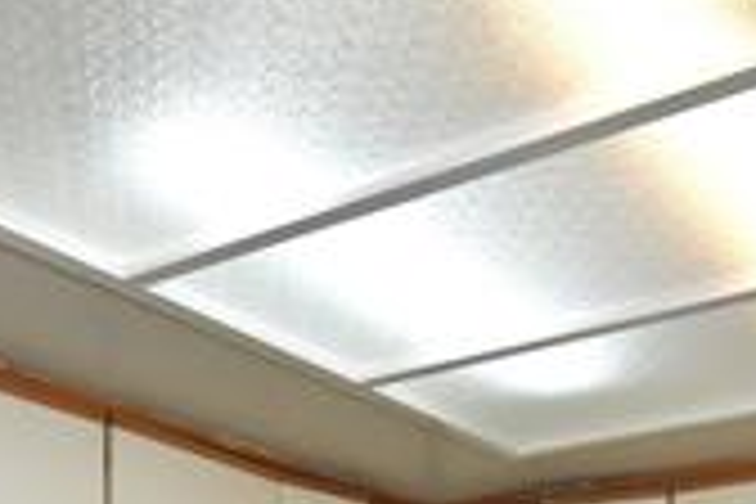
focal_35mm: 61
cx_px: 410
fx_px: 1281
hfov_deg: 32.9
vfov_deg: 18.4
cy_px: 860
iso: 1600
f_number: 10
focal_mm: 16
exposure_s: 1/160
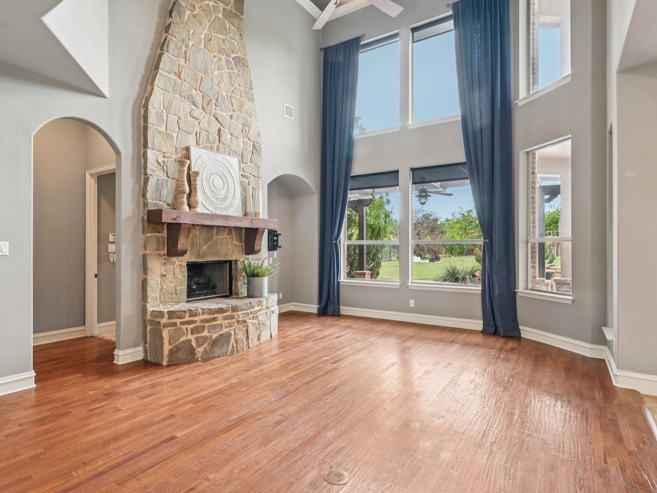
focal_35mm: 20
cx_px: 287
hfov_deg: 82.6
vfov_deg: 67.1
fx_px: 371
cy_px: 243
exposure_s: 1/8
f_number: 8
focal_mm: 17.5
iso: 400
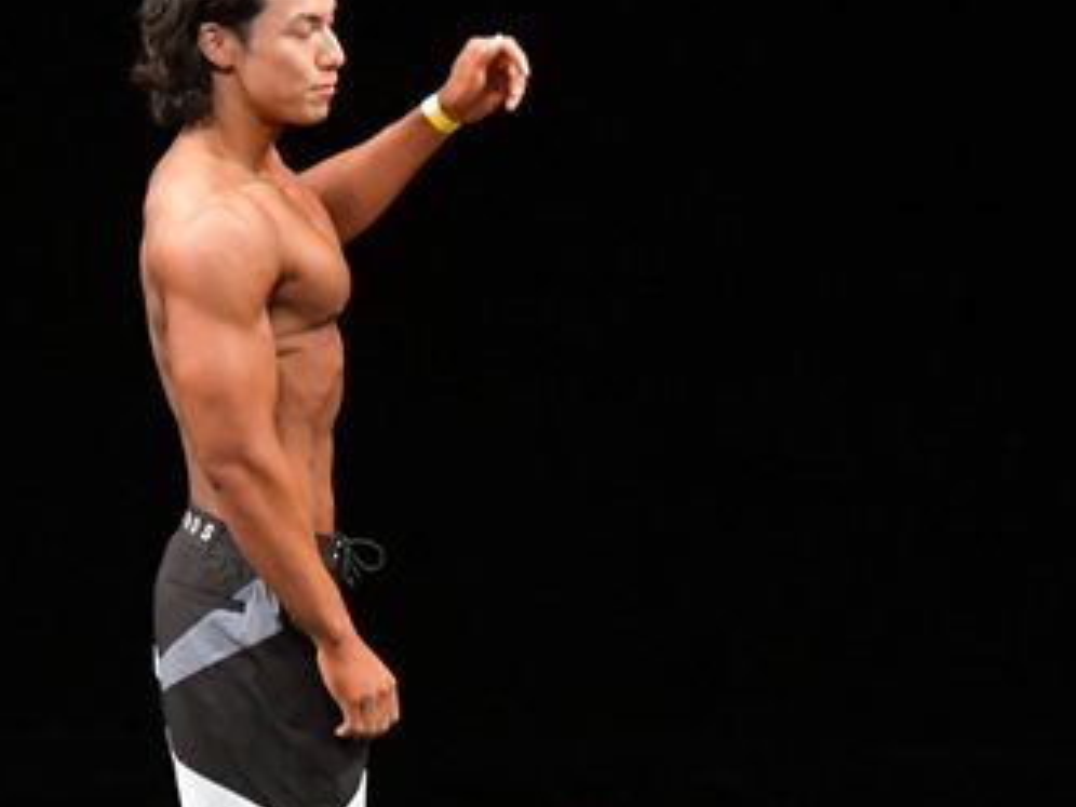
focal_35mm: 640
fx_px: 19894
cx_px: 365
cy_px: 590
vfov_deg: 2.3
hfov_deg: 3.1
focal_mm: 190
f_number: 5.6
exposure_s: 1/400
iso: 3200
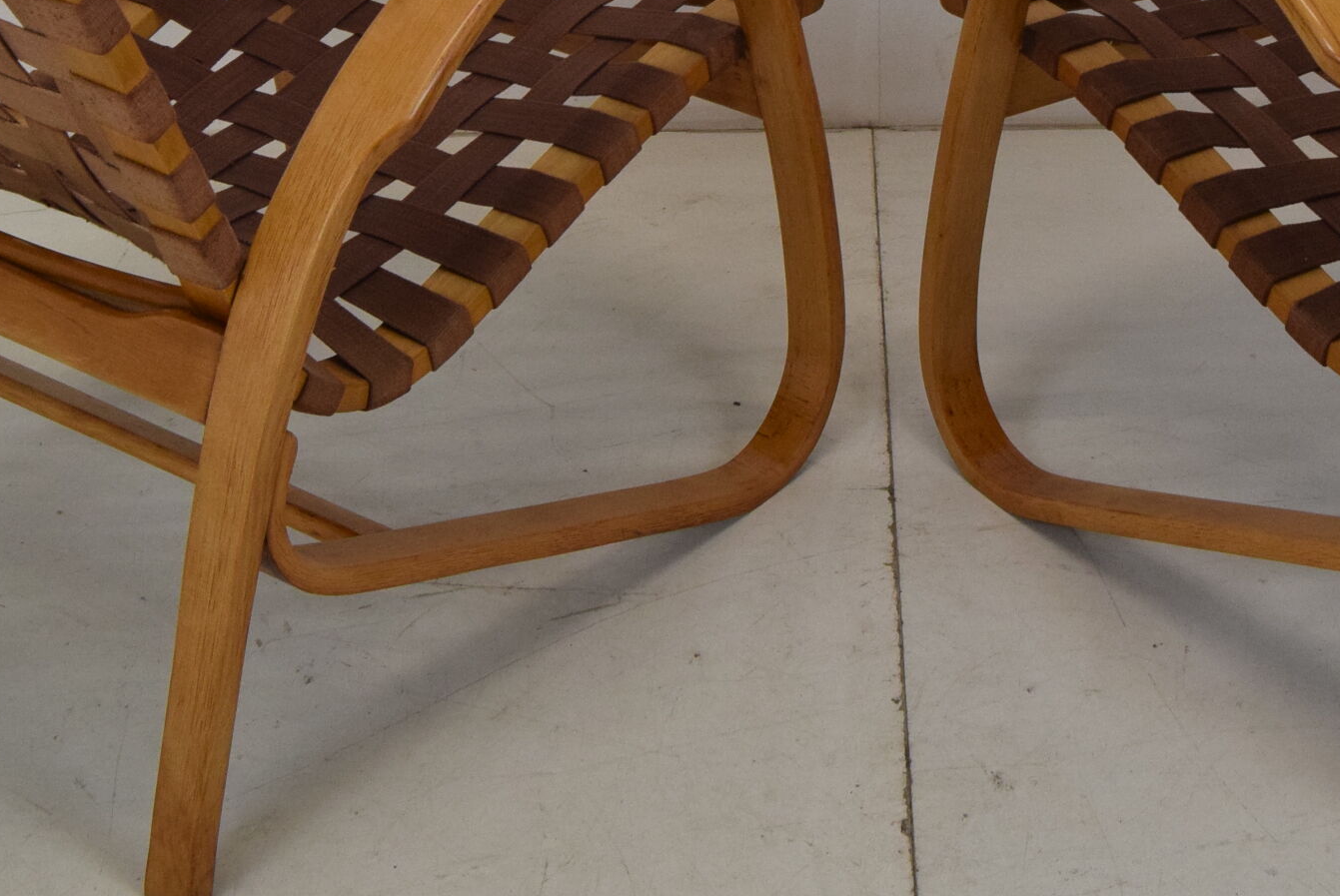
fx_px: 3241
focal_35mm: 87
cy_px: 57
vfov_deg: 15.5
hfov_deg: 23.3
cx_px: 860
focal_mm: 26
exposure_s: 1/250
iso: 1600
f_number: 8
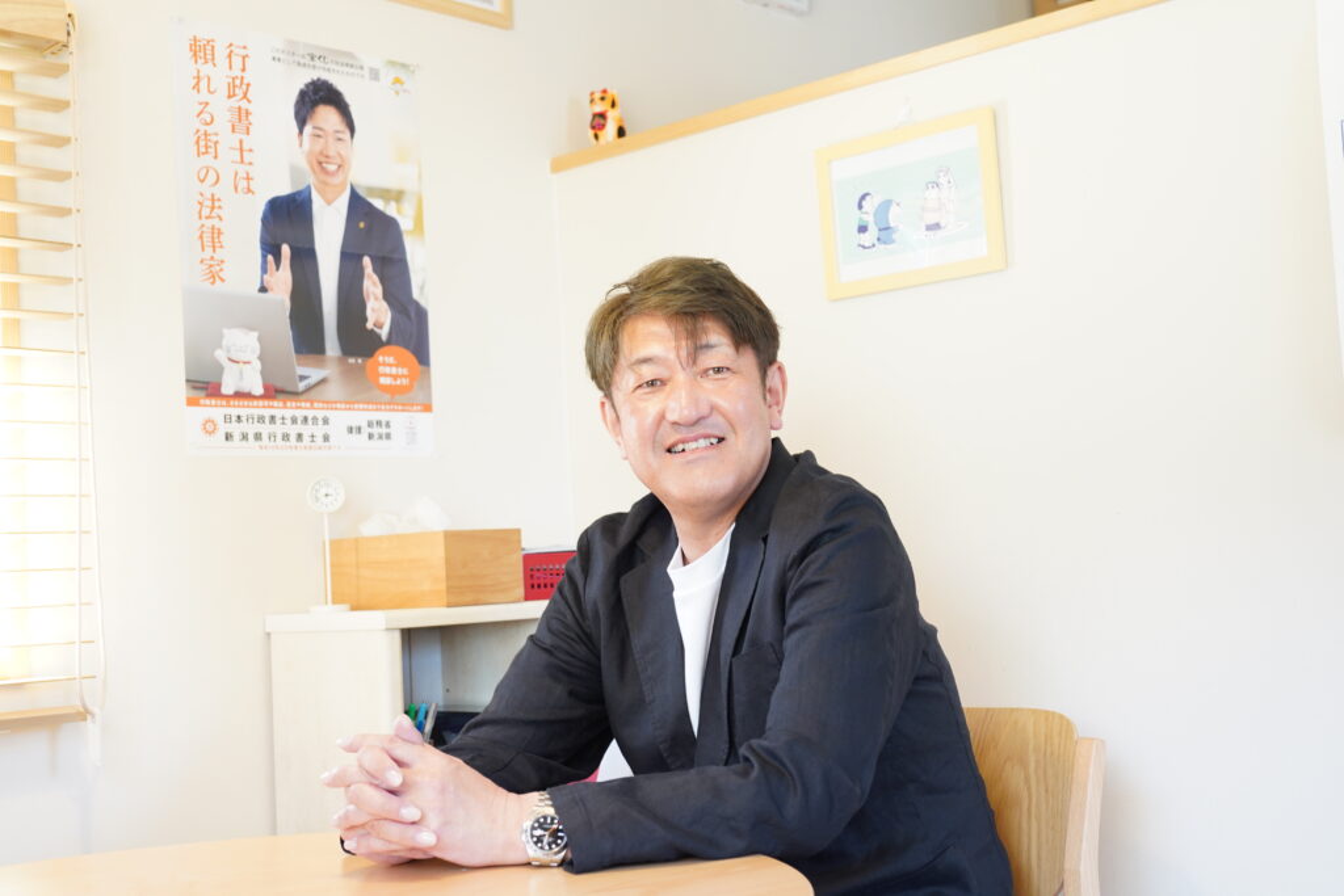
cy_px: 448
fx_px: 1755
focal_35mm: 47
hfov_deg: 41.9
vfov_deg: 28.7
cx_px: 672
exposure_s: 1/50
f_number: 5.6
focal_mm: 47
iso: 1000
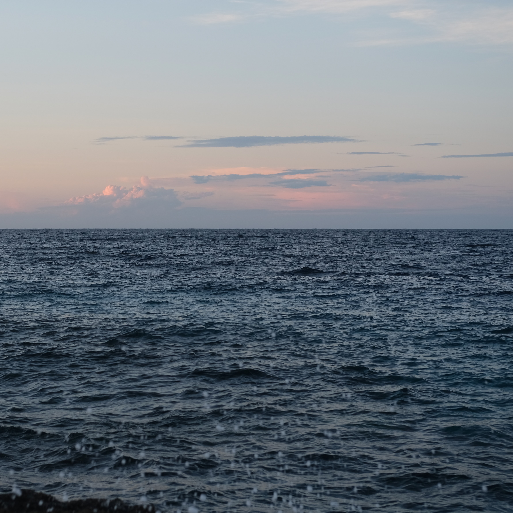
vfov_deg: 21.9
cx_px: 140
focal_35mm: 79
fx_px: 1325
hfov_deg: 21.8
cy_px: 253
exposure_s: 1/180
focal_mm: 35
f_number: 3.2
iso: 160
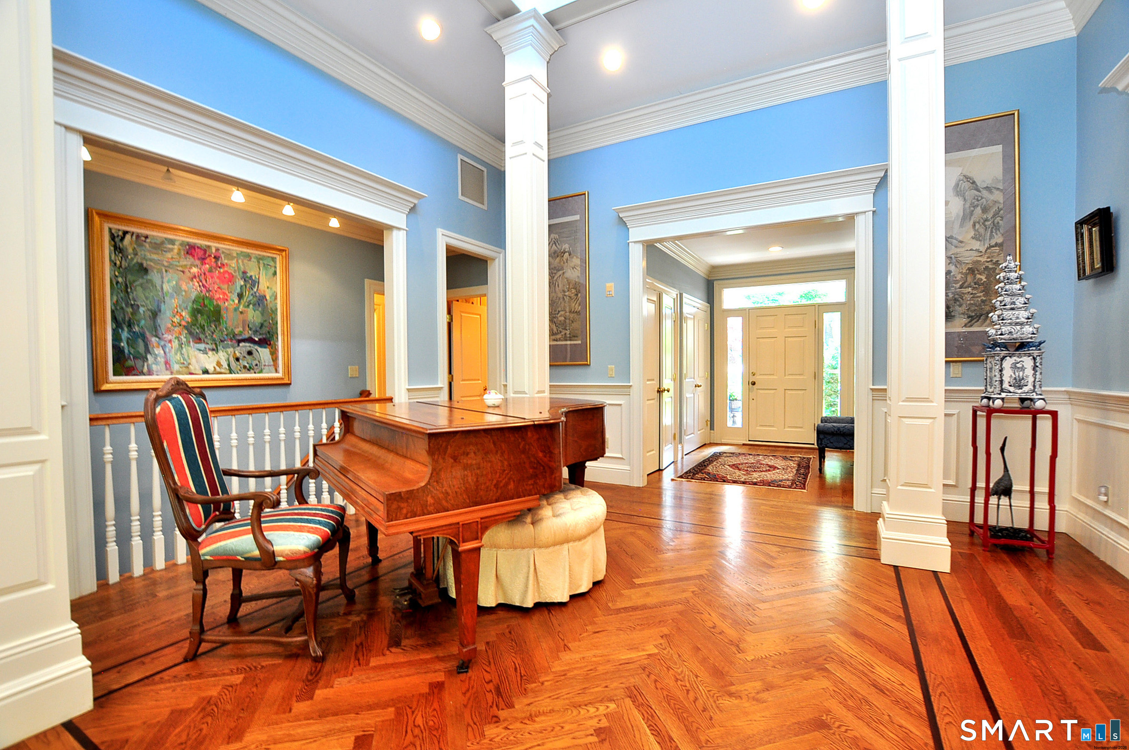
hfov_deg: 100.5
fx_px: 470
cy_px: 375
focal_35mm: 15
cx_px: 564
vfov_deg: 77.2
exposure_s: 1/13
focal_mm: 10
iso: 320
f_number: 5.6
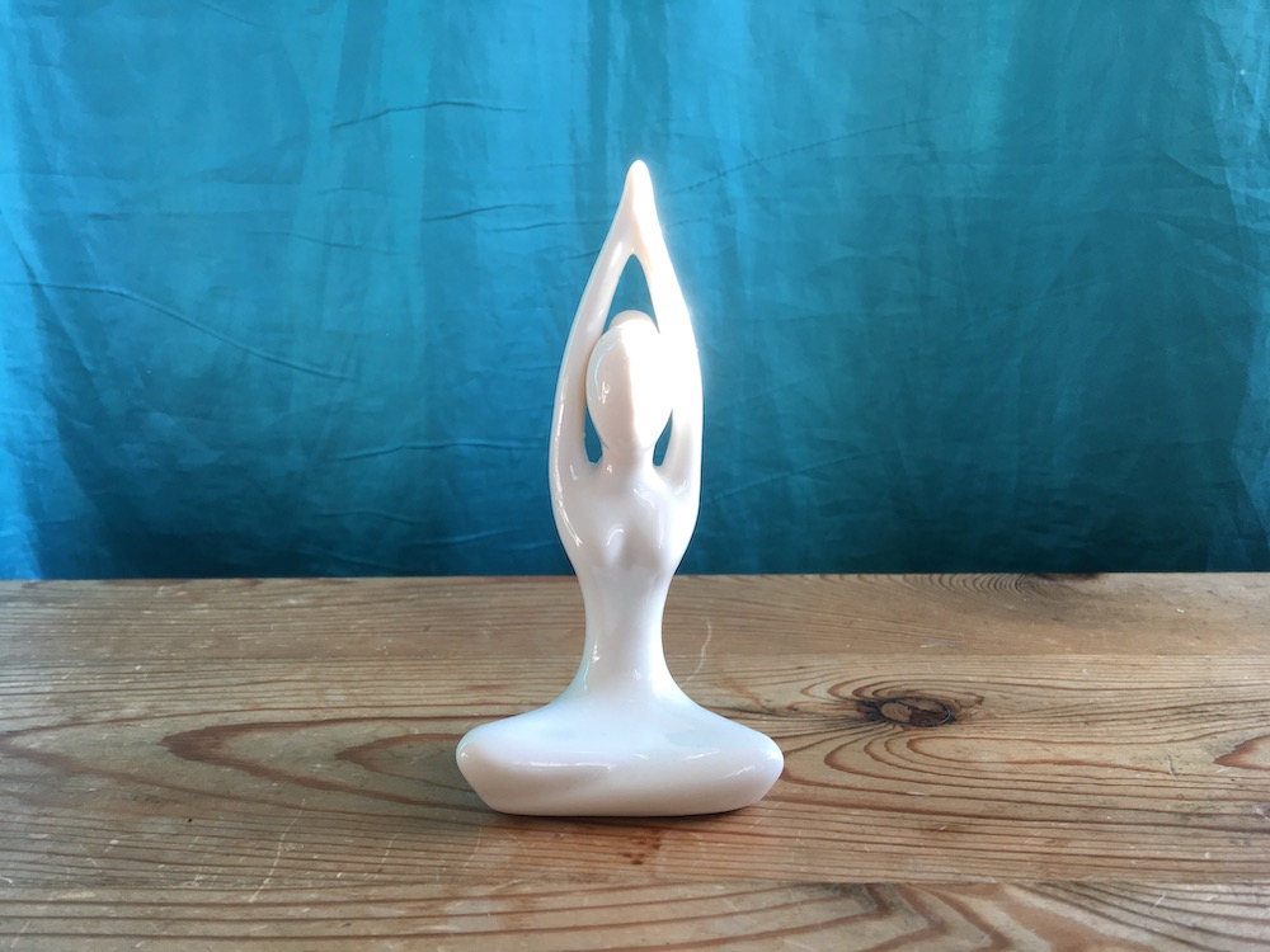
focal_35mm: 29
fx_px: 1064
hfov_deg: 61.7
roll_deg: -1.7
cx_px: 635
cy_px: 476
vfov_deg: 48.2
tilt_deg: -12.6
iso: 40
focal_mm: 4.15
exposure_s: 1/100
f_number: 2.2
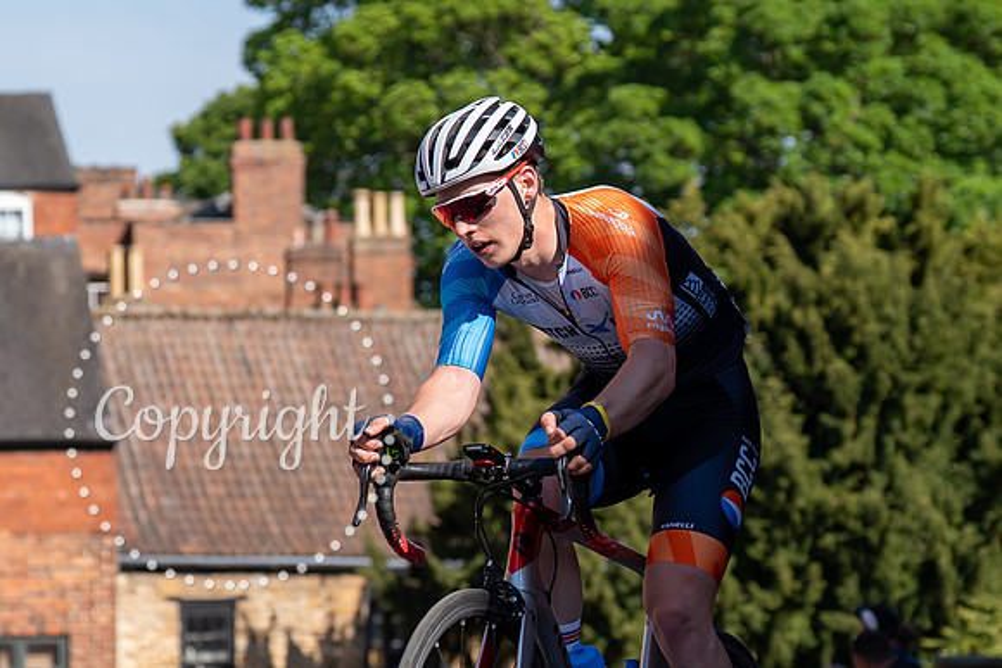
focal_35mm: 159
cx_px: 369
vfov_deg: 8.6
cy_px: 437
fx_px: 4438
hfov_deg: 12.9
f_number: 3.5
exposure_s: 1/1000
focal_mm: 70
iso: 125
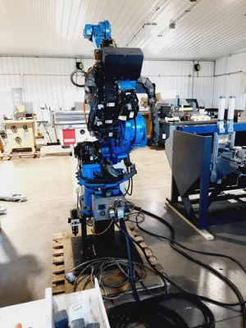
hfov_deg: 49.7
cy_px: 164
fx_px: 265
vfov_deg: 63.4
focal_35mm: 28
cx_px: 123
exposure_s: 1/30
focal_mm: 2.9
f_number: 1.9
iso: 100
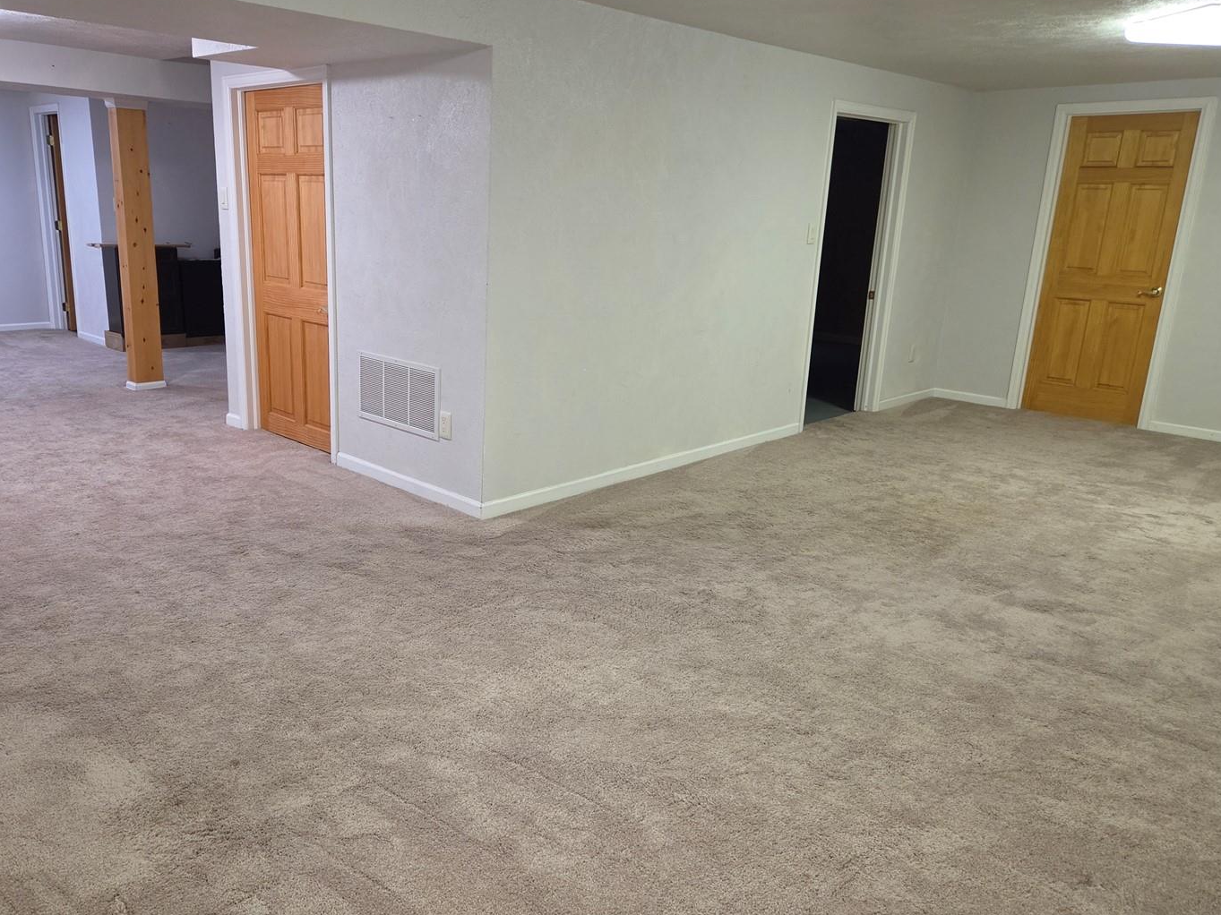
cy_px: 452
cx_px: 529
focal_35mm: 27
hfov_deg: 65.1
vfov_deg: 51.3
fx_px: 952
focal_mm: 5.4
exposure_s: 1/120
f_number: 1.8
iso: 800
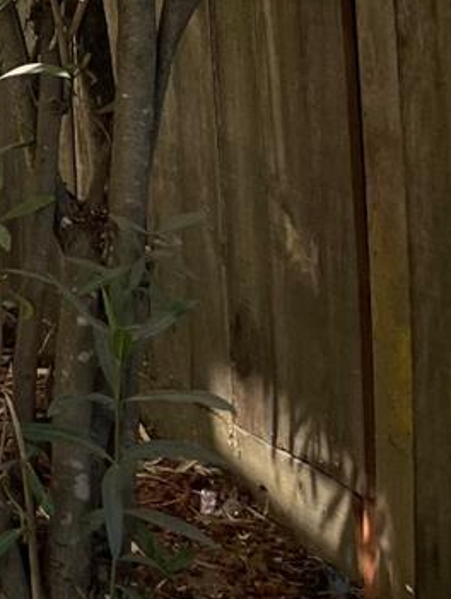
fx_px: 1925
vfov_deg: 14.8
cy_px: -565
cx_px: -452
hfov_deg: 11.9
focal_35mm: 111
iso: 50
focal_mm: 5.1
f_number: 1.6
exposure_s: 1/684
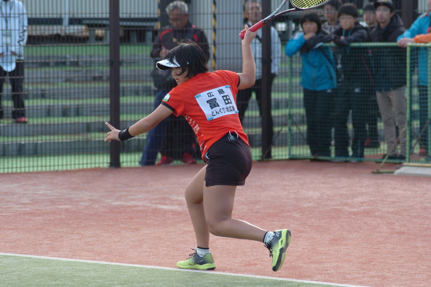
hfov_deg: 8.6
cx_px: 210
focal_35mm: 240
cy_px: 142
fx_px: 2865
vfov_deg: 5.7
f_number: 4.8
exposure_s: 1/500
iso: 400
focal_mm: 155
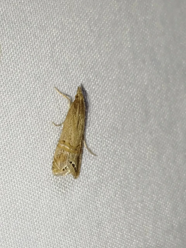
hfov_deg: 16.8
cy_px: 124
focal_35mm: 88
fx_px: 630
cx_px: 93
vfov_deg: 22.3
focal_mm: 5.31
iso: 64
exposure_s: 1/50
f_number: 1.7
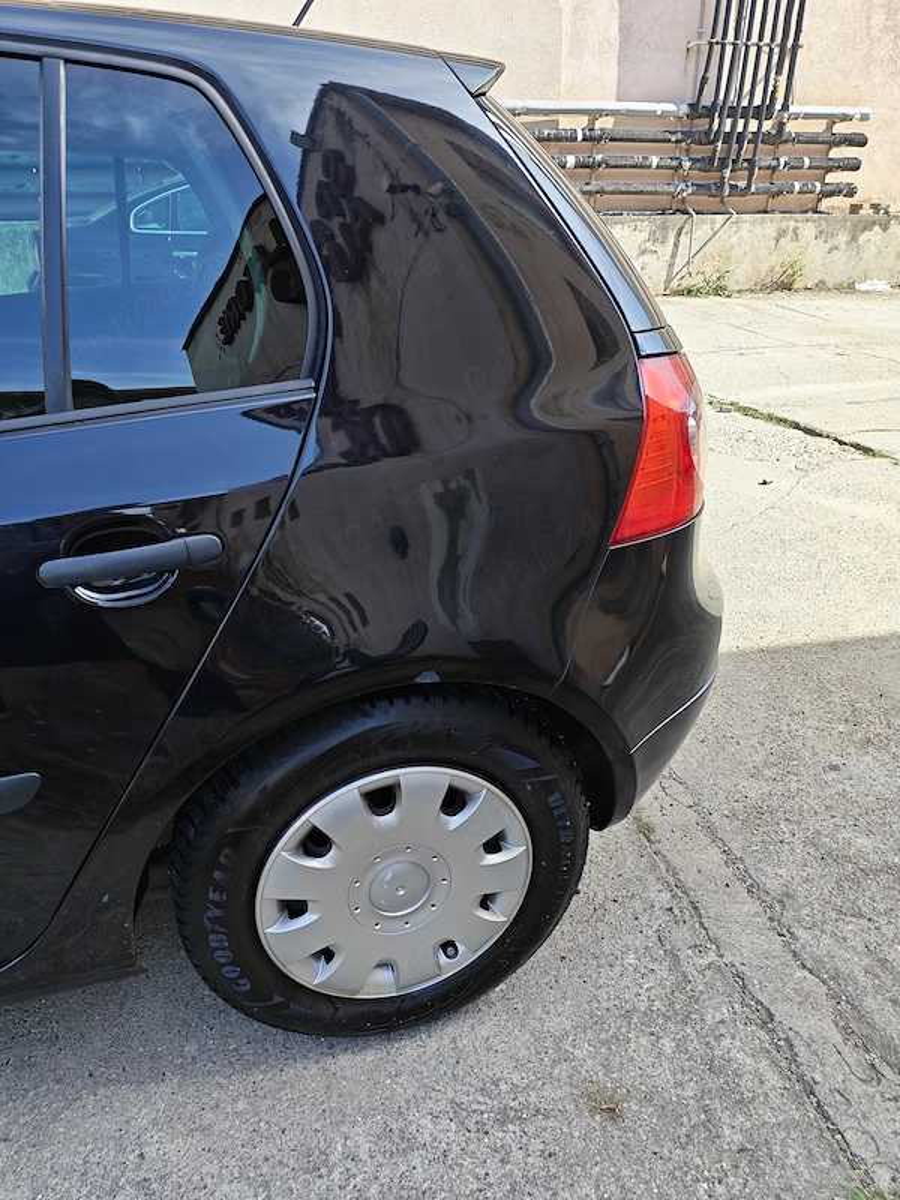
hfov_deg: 56.8
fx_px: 832
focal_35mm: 24
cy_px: 600
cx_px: 450
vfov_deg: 71.6
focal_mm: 6.12
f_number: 1.9
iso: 50
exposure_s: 1/350
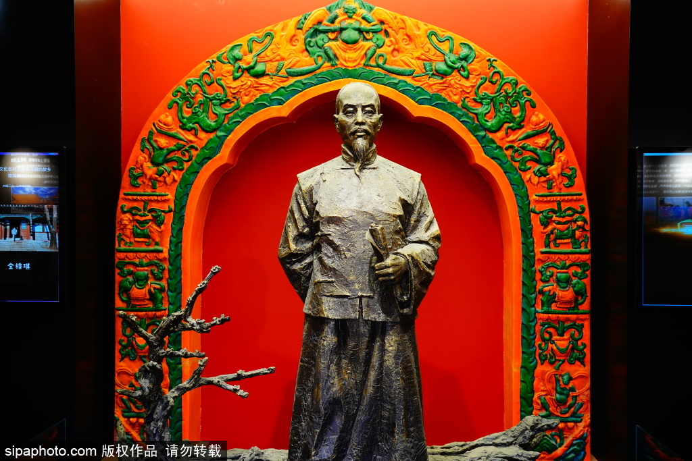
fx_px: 654
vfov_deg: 38.9
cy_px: 230
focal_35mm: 34
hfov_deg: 55.8
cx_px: 346
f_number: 5.6
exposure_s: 1/80
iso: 1000
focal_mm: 34
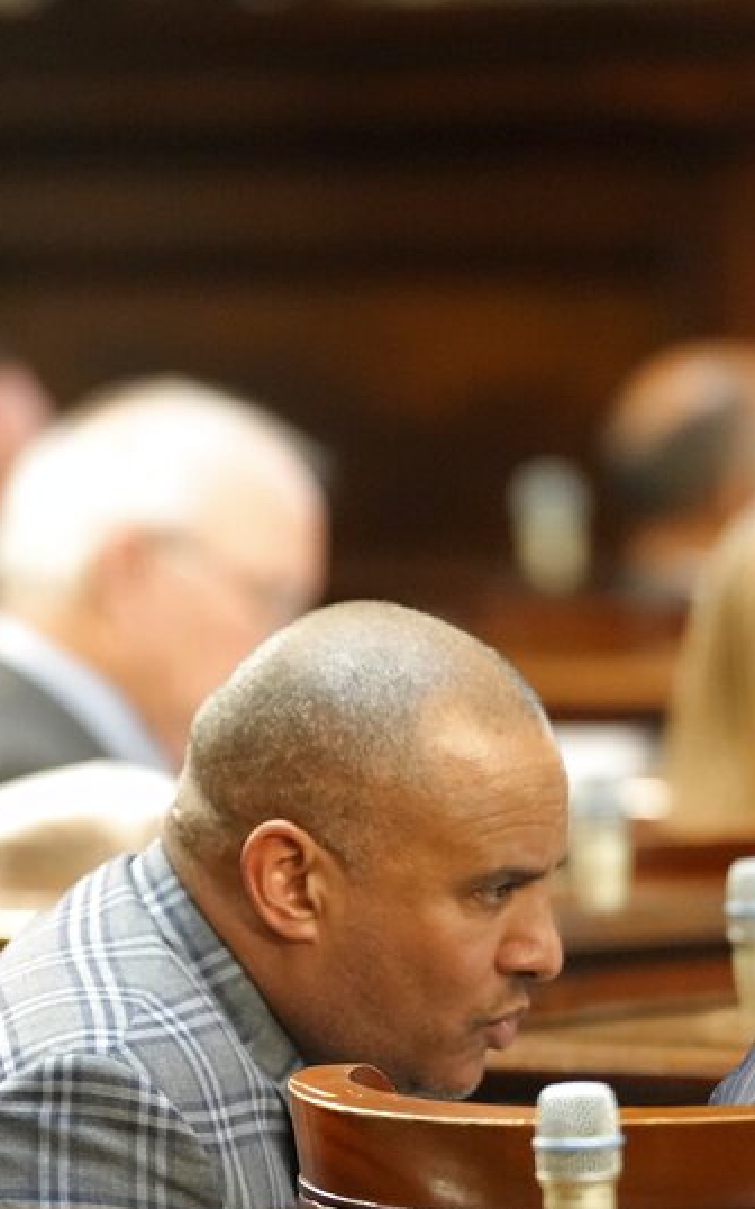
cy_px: 554
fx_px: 12781
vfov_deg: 5.4
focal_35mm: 388
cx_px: 793
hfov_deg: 3.4
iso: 4000
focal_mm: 200
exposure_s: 1/200
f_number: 2.8
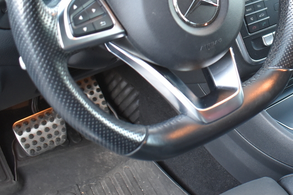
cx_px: 262
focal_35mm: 68
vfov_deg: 19.9
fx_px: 554
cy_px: 55
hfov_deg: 28.5
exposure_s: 1/60
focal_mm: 18
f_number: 4
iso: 800
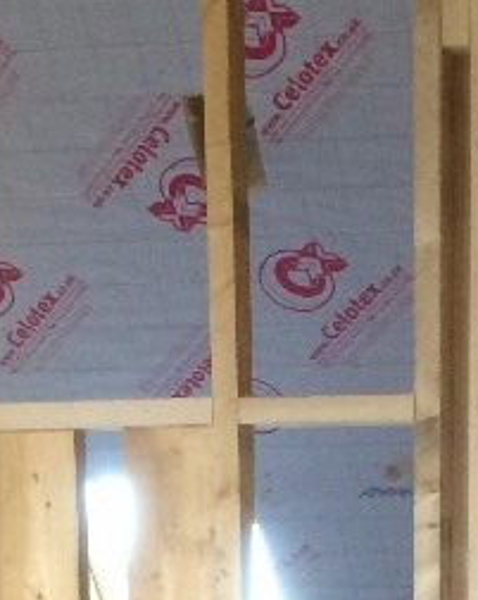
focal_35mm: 135
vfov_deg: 13.1
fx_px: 2392
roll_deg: +1.4
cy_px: 1026
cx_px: 364
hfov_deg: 11.4
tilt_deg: -11.3
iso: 160
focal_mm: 4.15
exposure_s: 1/33
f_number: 2.2
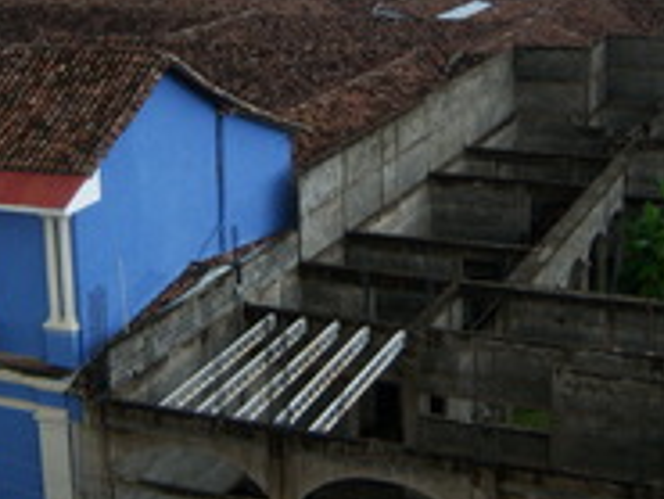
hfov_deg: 27.4
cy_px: 68
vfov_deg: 20.4
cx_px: 325
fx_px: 1363
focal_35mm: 71
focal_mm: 7.5
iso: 80
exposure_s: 1/640
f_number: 2.8
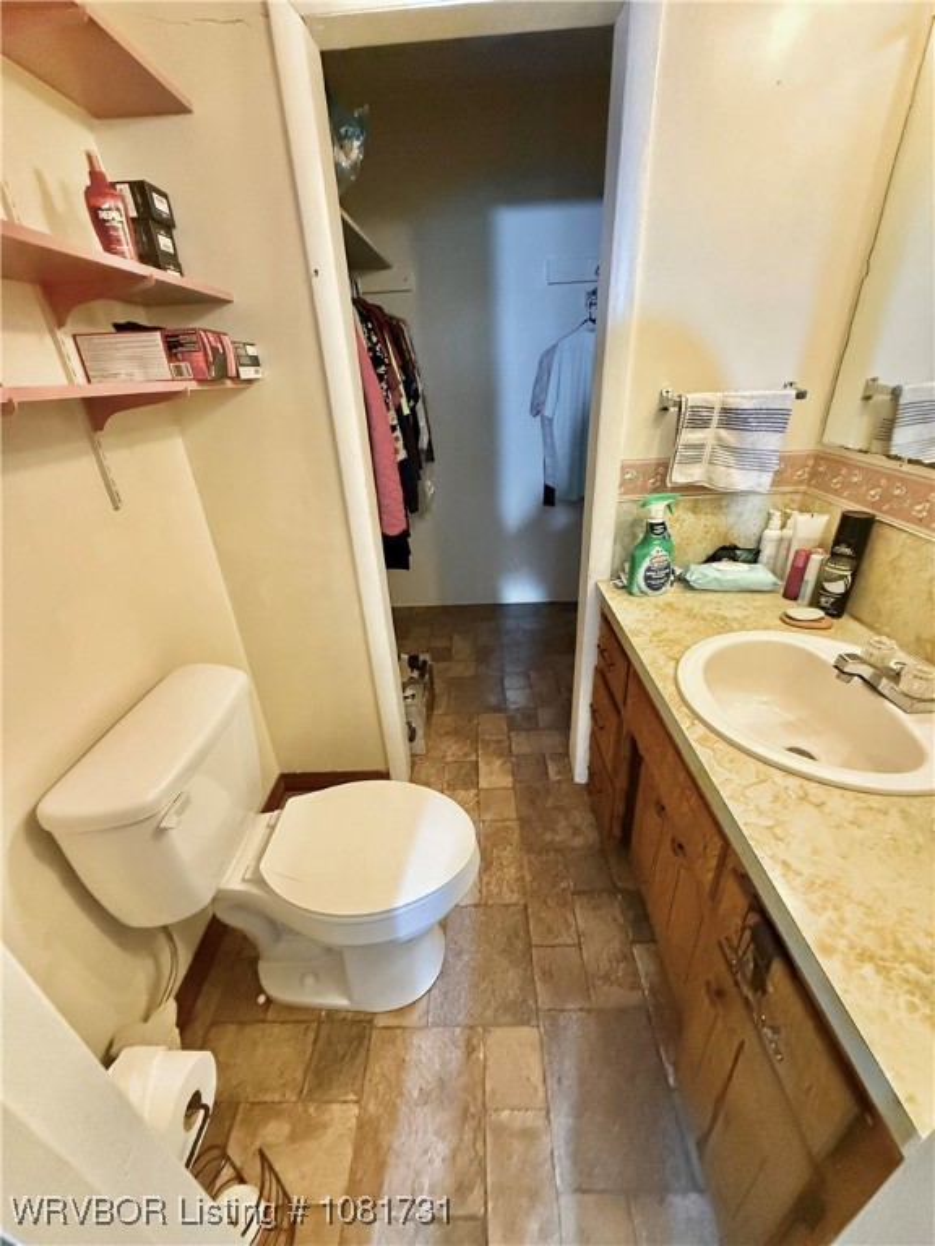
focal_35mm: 14
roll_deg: +2.6
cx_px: 468
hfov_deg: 85.7
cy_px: 623
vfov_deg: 102.1
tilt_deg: -27.5
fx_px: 504
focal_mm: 2.22
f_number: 2.2
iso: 800
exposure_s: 1/60
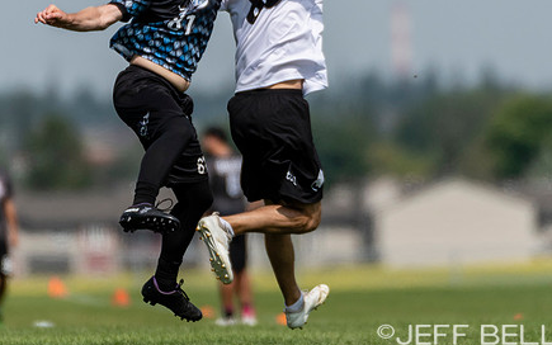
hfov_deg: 1.7
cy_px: 11
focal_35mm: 1249
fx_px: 18792
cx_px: 293
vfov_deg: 1.1
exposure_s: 1/2000
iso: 100
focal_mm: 400
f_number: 4
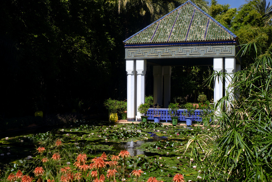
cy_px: 97
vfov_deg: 31.2
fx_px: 325
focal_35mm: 43
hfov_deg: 45.2
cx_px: 158
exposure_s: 1/1800
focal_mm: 23
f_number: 4
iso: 400
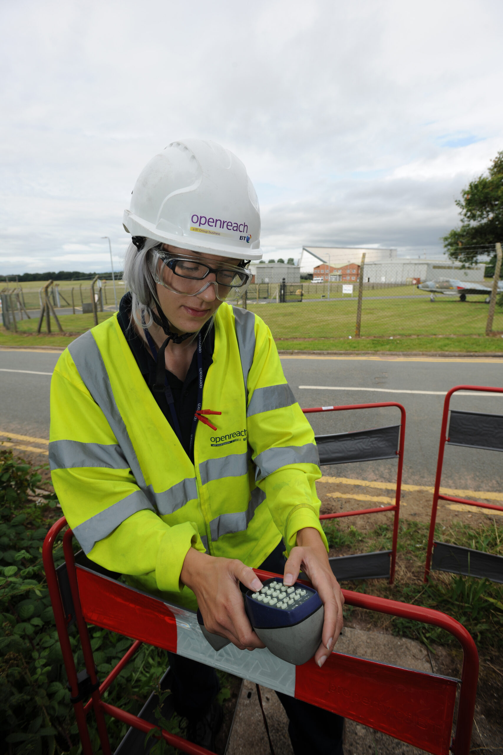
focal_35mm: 17
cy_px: 378
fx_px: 356
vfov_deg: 93.3
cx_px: 252
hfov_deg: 70.4
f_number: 8
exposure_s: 1/200
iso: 100
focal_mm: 17
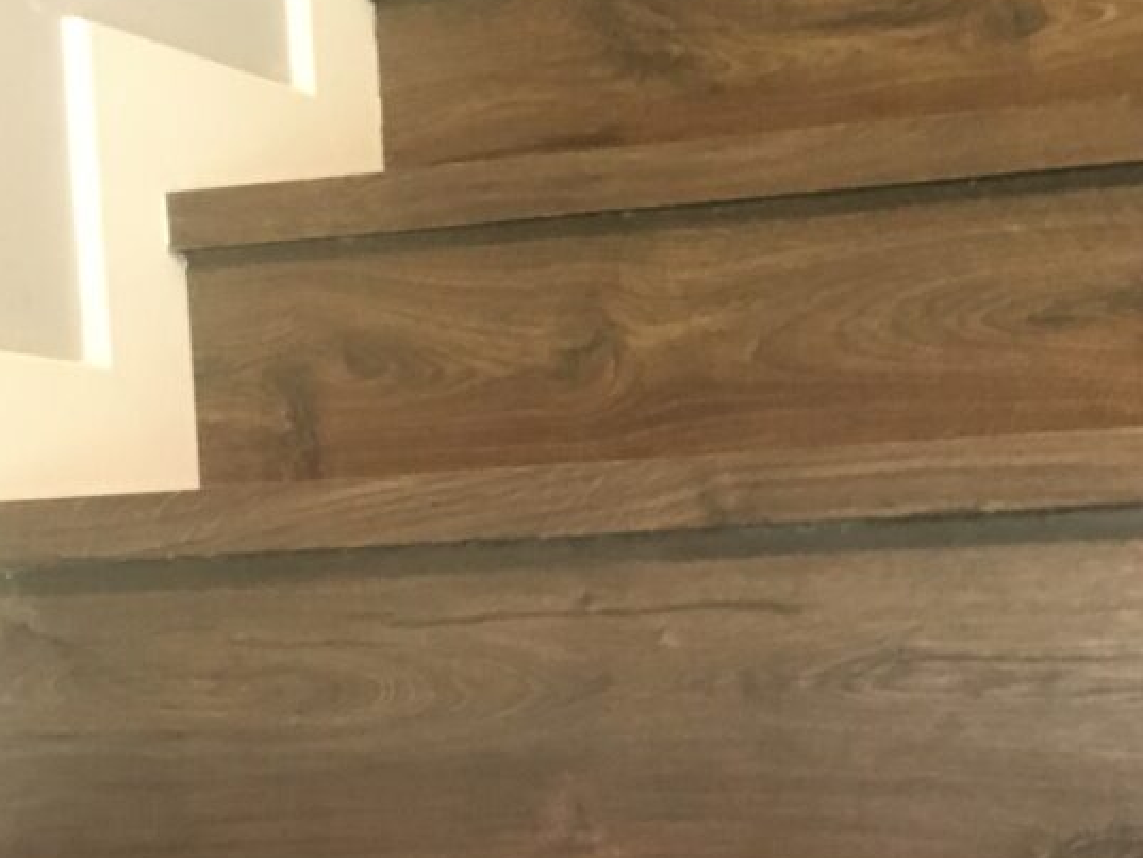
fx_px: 2741
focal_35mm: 83
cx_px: 909
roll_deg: +2.1
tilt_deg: -2.5
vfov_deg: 17.6
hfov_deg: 23.2
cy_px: 752
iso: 200
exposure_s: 1/20
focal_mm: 4.15
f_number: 2.2
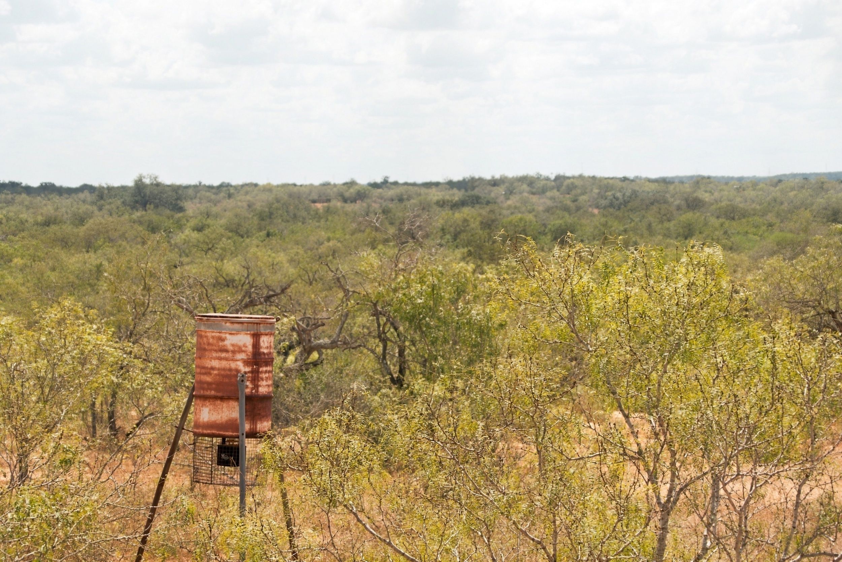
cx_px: 421
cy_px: 281
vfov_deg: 12.1
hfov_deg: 18.1
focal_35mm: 113
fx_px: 2643
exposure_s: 1/500
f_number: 5.6
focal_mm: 75.7
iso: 100
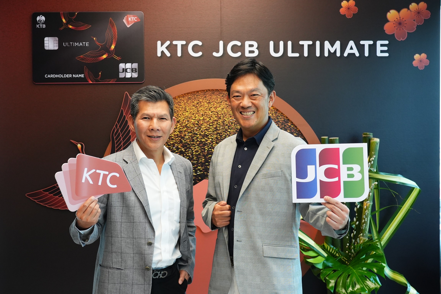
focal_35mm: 51
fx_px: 625
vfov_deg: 26.5
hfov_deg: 38.9
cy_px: 147
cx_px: 220
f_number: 4.5
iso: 1600
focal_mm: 34
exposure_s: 1/320
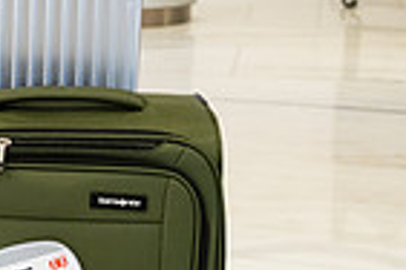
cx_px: -256
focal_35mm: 110
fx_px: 1240
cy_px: 89
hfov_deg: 16.4
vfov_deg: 12.4
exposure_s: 1/160
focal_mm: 25.5
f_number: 3.2
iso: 1600
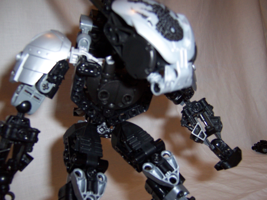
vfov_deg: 39.7
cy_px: 100
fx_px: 278
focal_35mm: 36
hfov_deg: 51.4
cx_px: 134
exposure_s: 1/60
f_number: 2.8
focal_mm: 5.6
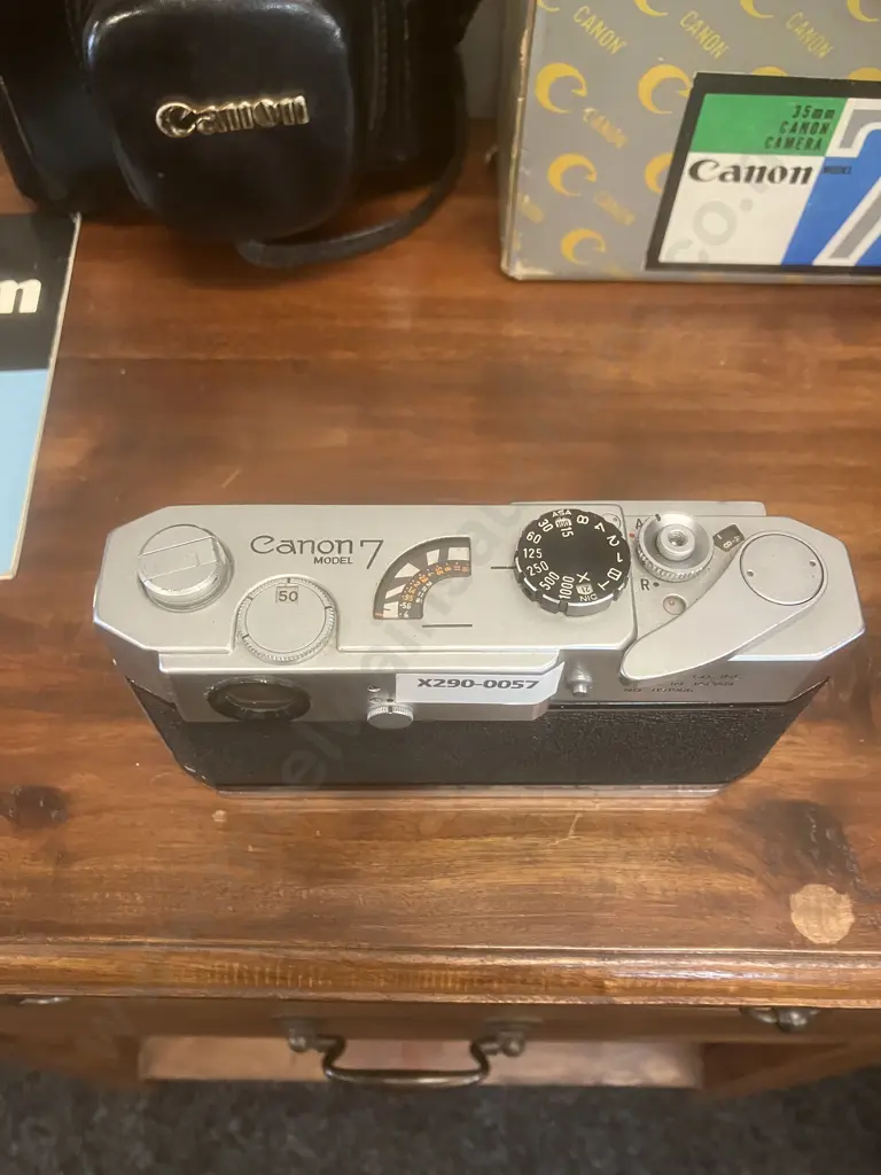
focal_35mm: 28
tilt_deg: -58.4
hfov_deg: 49.7
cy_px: 588
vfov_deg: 63.4
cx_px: 440
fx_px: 950
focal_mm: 3.99
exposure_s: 1/33
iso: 250
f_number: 1.8
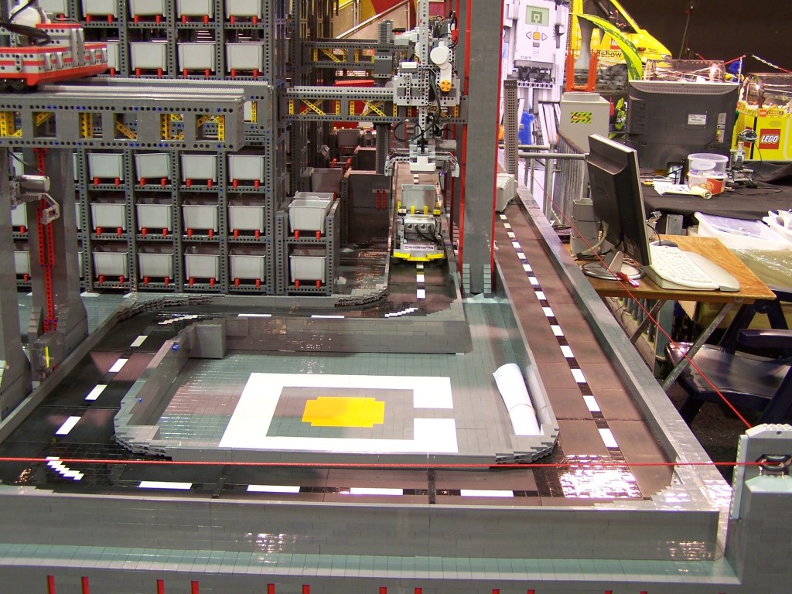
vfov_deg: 33.6
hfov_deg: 43.9
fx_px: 984
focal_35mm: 43
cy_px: 297
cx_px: 396
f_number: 2.9
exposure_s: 1/2
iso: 80
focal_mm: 7.1
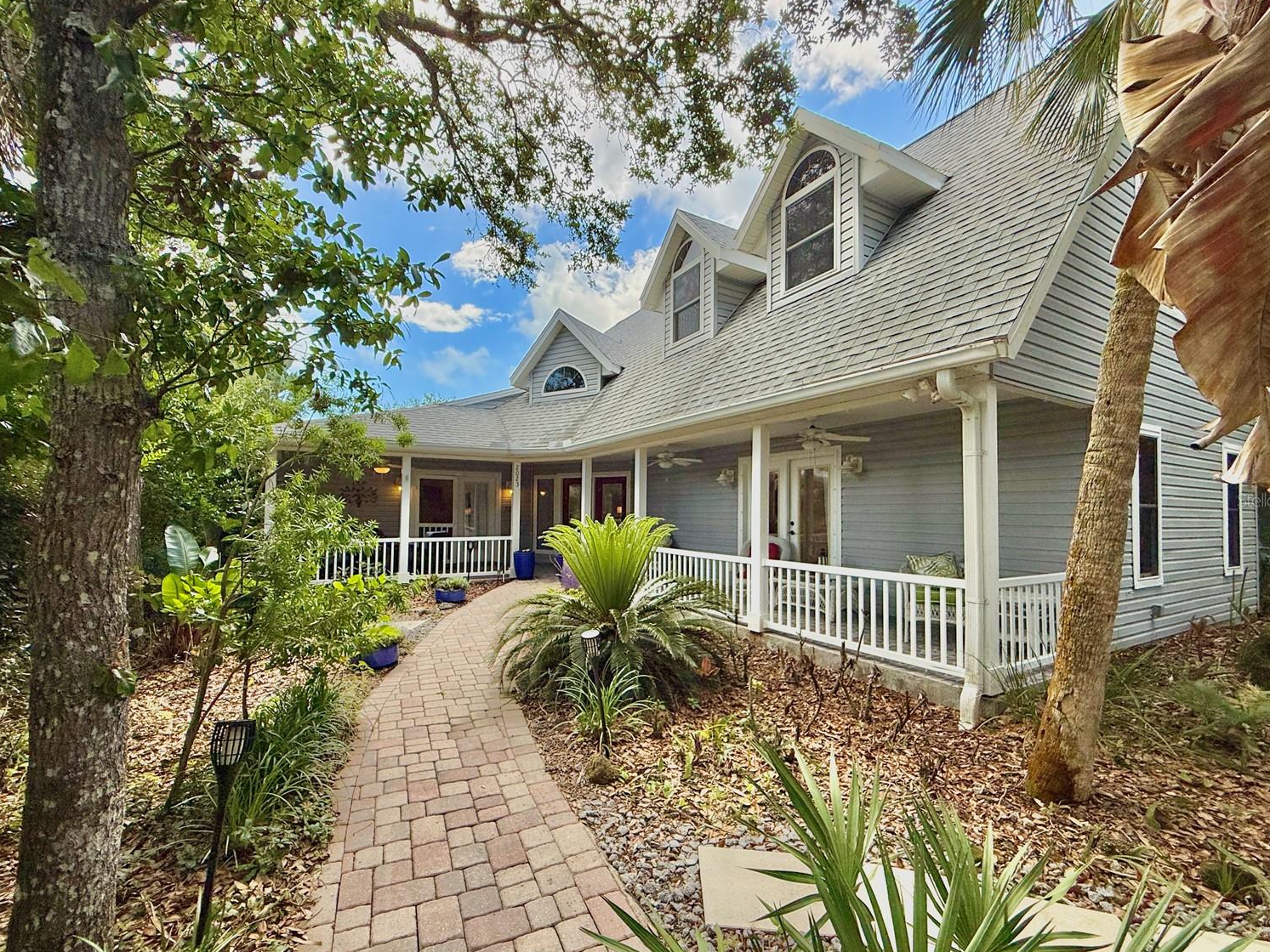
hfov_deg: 98.2
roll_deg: -1.0
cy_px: 500
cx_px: 637
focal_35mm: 15
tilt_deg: +2.5
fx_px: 550
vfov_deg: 81.7
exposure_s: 1/1189
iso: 50
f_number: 2.2
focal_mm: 2.22
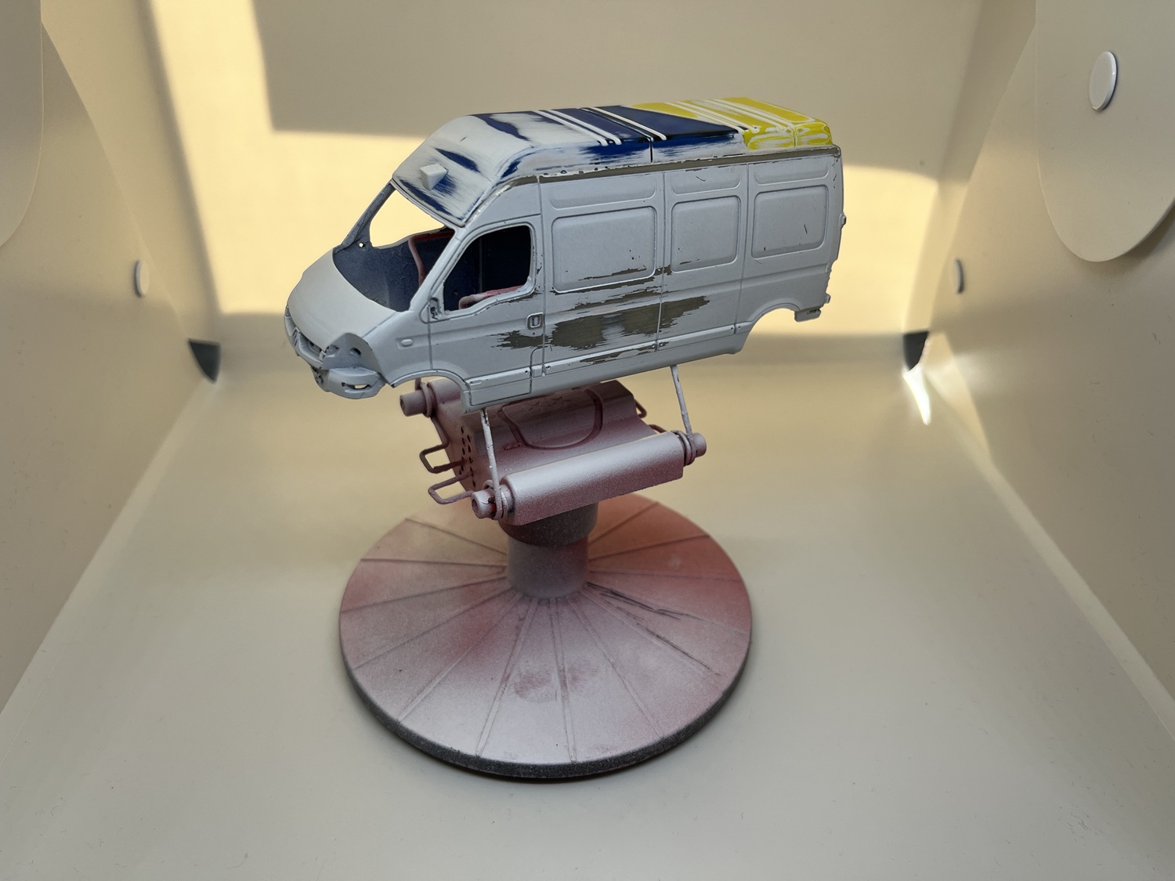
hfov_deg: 67.3
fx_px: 883
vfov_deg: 53.1
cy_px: 440
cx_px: 588
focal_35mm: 26
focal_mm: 5.1
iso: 50
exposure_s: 1/428
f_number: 1.6
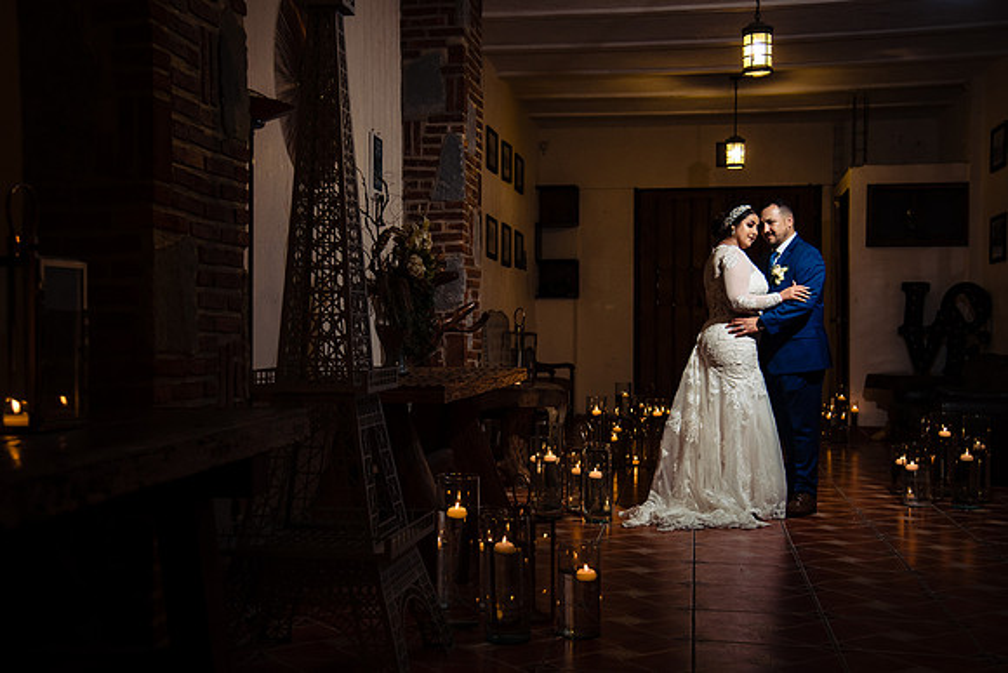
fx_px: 1193
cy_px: 320
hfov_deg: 45.8
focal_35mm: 43
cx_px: 504
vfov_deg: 31.5
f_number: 4
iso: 800
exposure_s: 1/160
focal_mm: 40
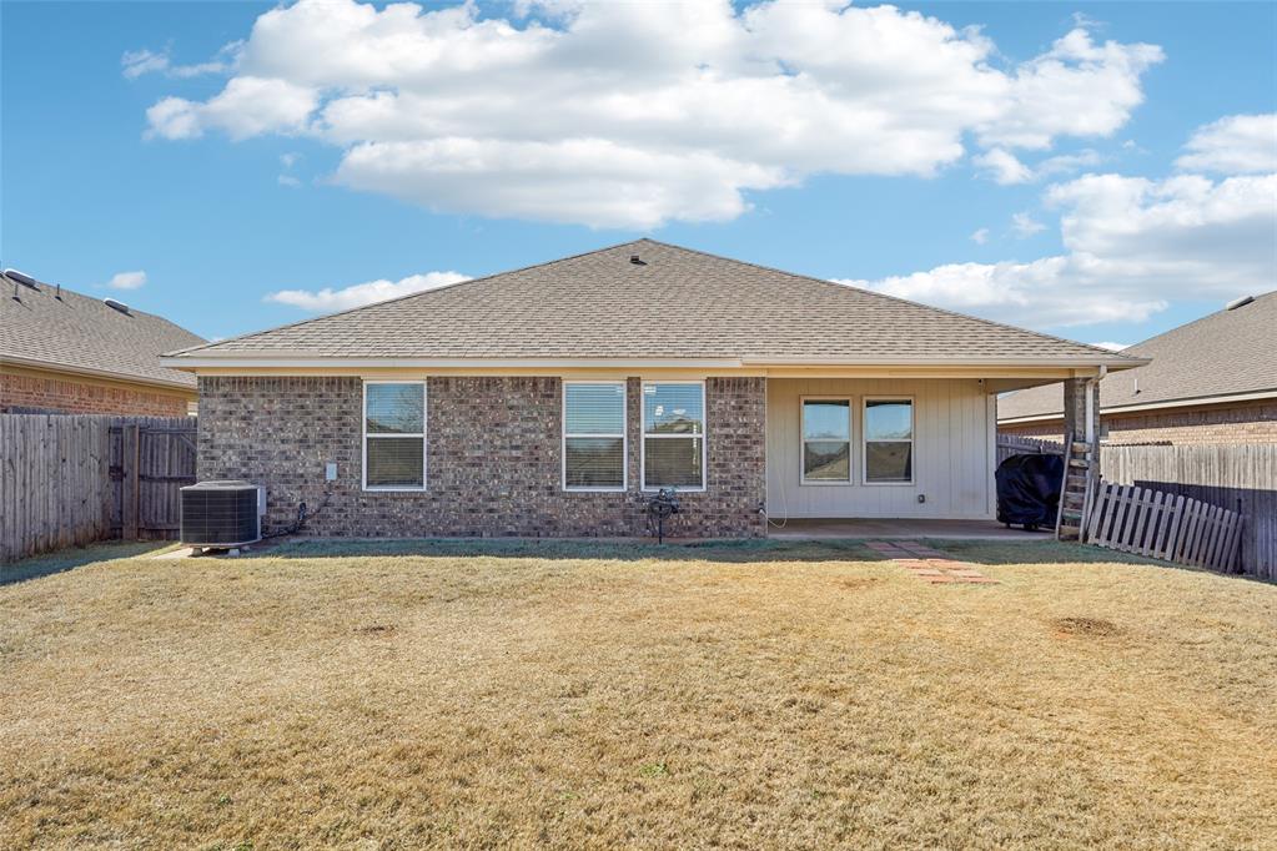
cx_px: 638
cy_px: 426
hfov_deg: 73.7
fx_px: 851
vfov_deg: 53.1
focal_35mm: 24
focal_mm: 24
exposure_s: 1/250
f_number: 8
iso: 100
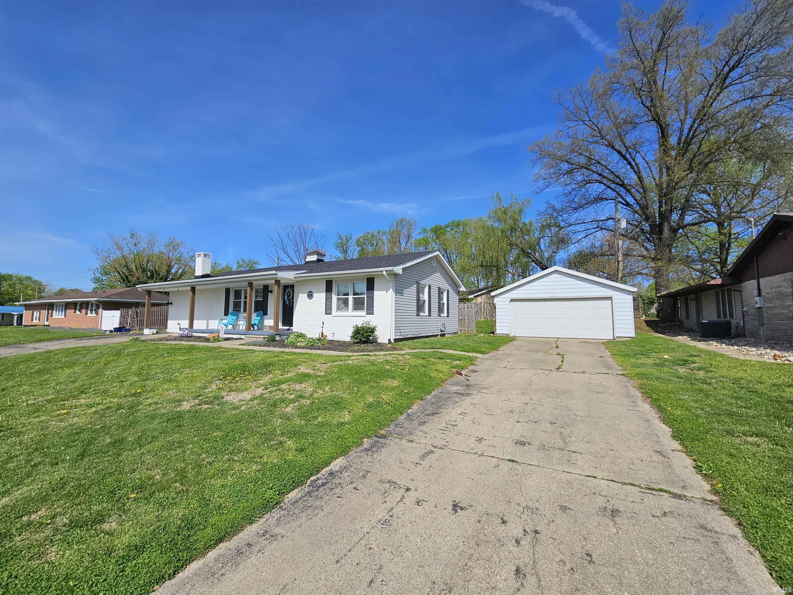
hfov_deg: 106.2
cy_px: 298
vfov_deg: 89.9
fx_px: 298
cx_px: 396
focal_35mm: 13
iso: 50
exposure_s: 1/3707
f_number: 2.2
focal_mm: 2.2
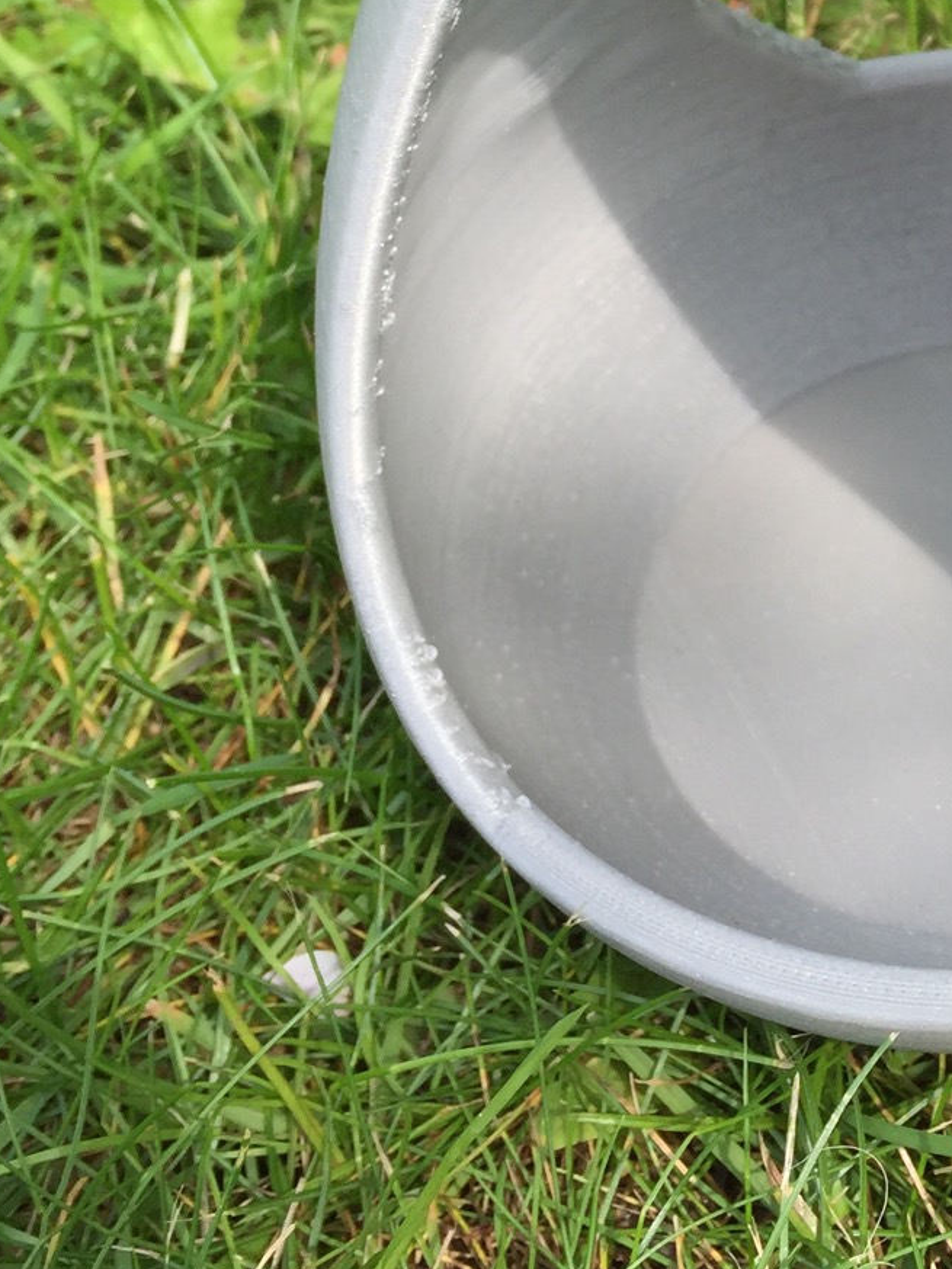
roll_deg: +2.2
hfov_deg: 21.0
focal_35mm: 68
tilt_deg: -37.4
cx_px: 923
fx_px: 2493
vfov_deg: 27.1
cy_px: 19
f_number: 2.2
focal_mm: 4.15
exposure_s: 1/659
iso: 32
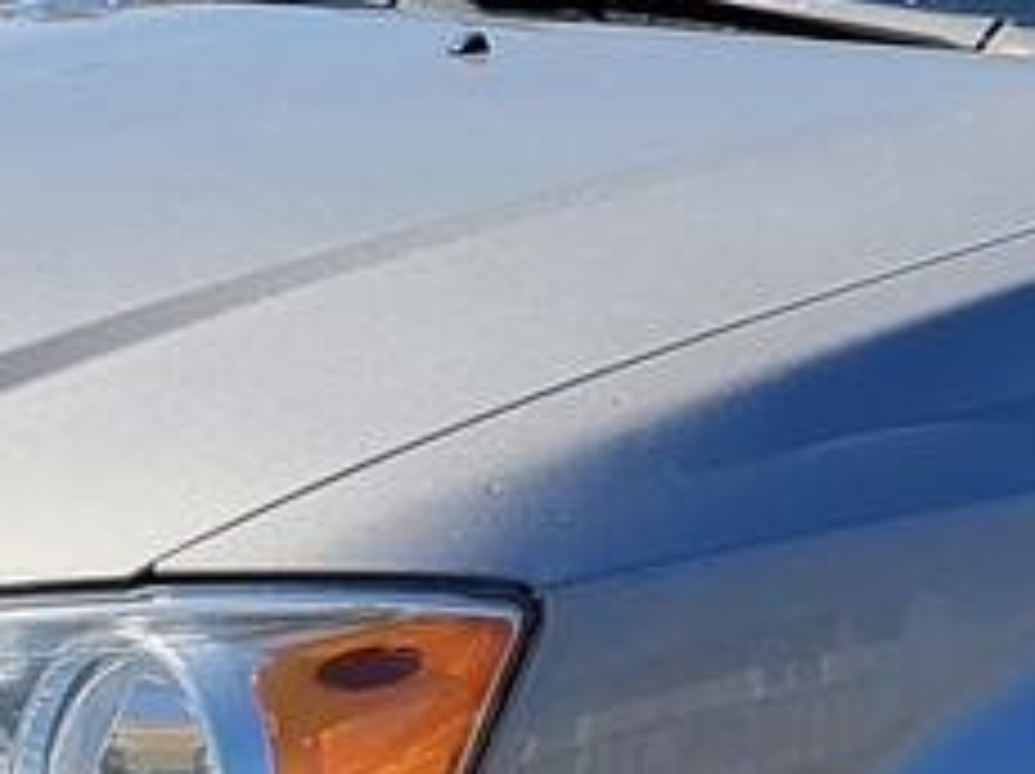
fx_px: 4331
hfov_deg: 13.4
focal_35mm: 145
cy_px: 387
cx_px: 1116
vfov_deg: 10.2
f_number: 2.4
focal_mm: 4.3
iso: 50
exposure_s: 1/1429
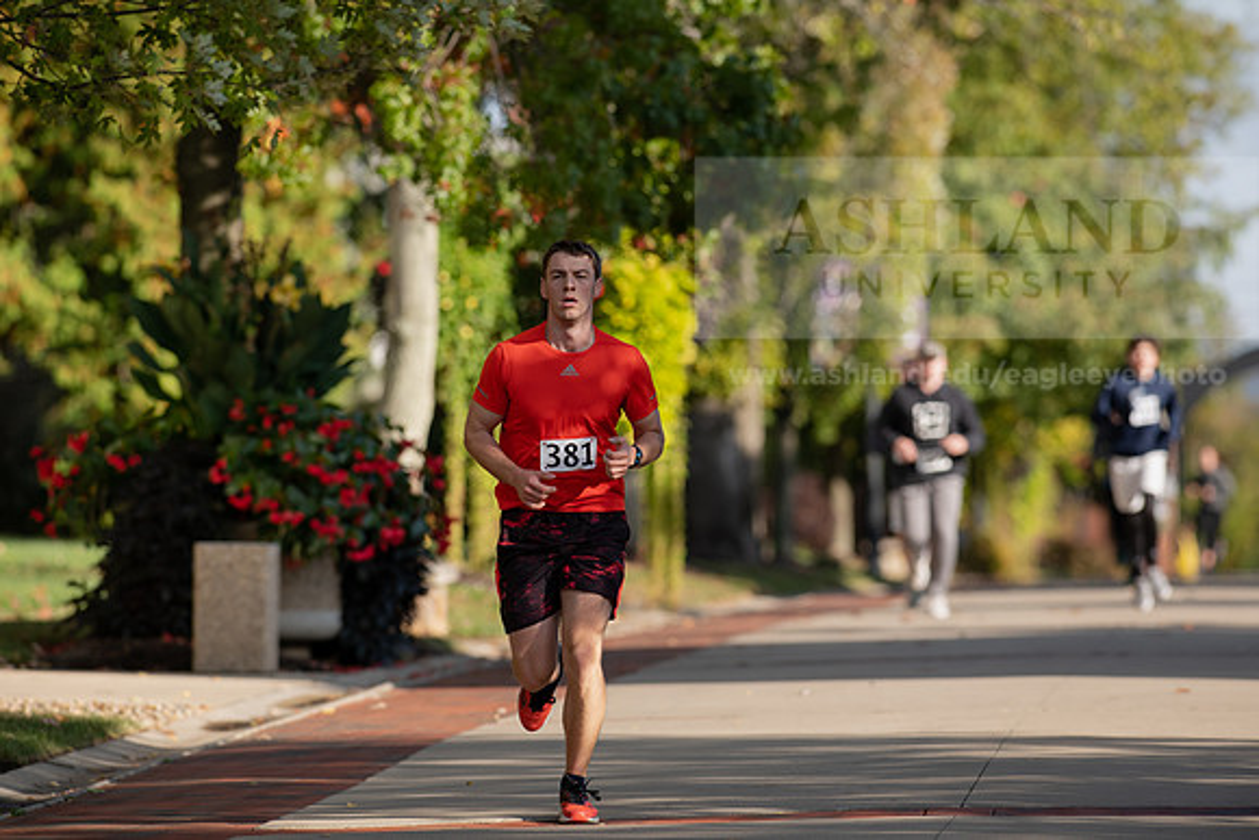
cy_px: 420
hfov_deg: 6.9
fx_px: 10494
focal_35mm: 300
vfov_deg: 4.6
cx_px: 630
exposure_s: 1/800
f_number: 4.5
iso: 200
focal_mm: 300
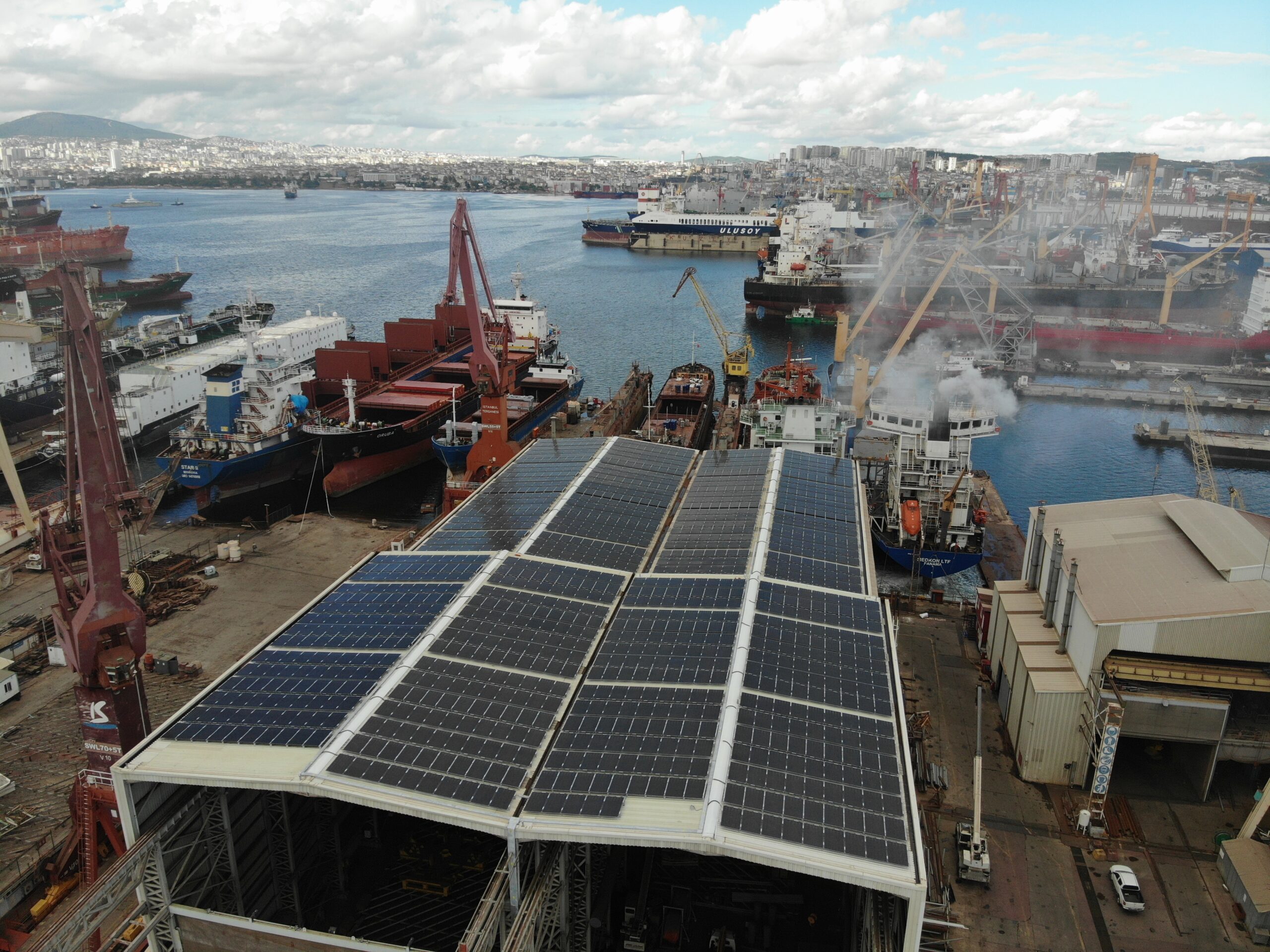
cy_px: 476
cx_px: 635
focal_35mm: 24
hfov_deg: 71.6
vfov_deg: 56.8
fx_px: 880
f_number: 2.8
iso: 100
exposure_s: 1/632
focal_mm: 4.5
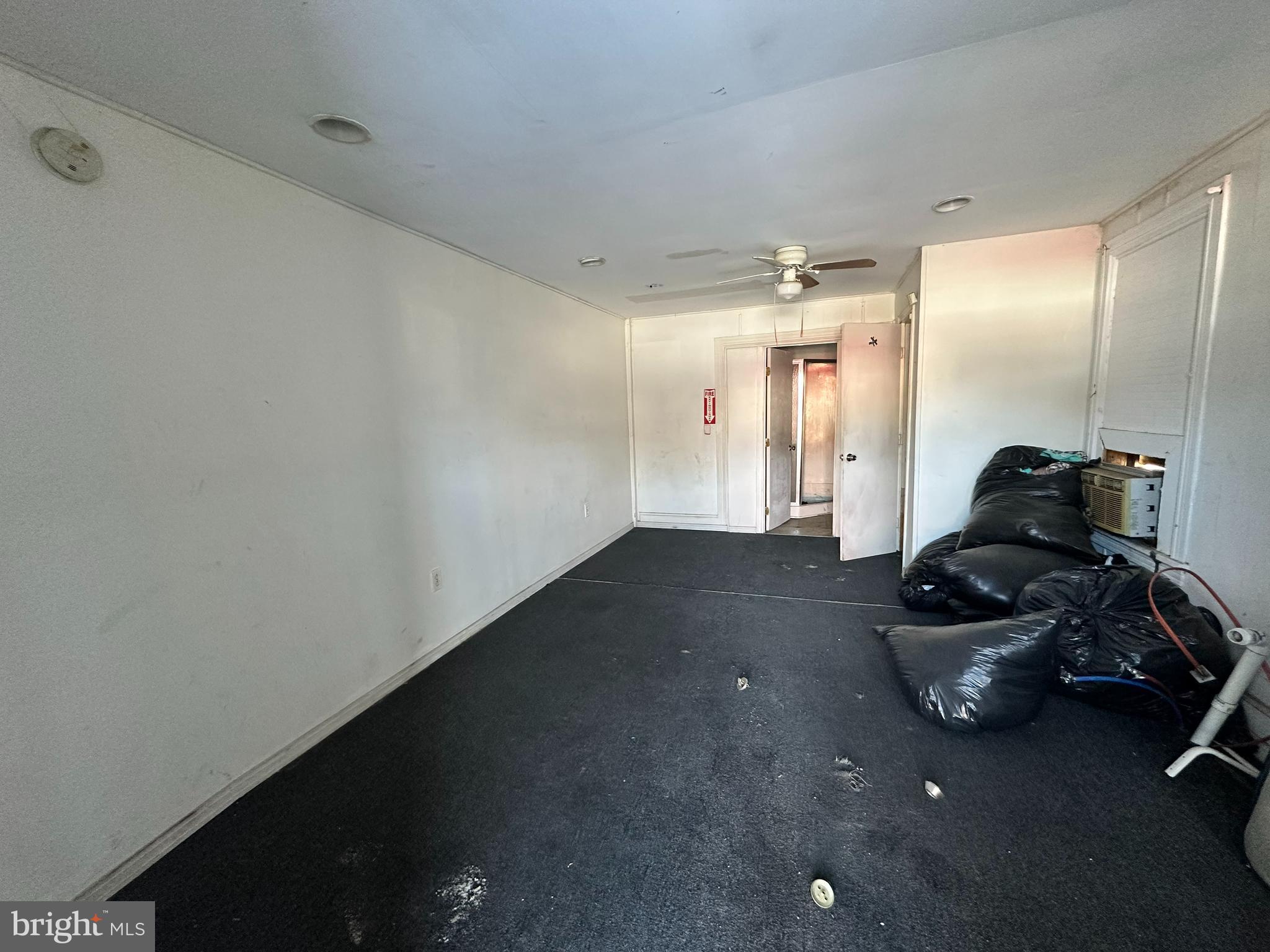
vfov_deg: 85.7
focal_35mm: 14
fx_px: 514
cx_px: 635
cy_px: 476
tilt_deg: -7.4
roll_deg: +2.3
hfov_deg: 102.1
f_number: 2.2
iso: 320
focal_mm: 2.22
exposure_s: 1/86
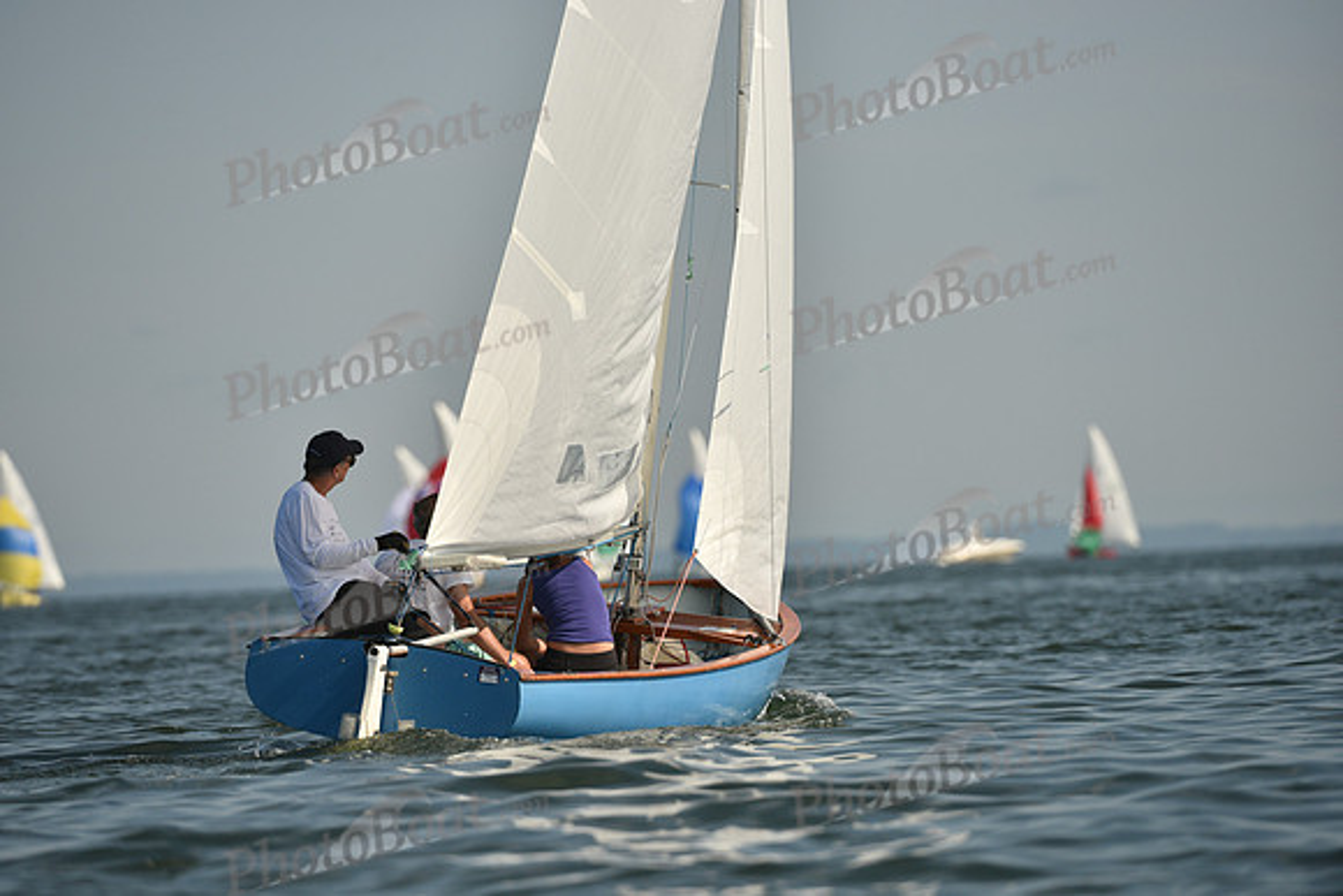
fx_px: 14179
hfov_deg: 5.4
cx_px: 672
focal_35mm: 380
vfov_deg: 3.6
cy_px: 448
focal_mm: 380
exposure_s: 1/2500
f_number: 5.6
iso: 250
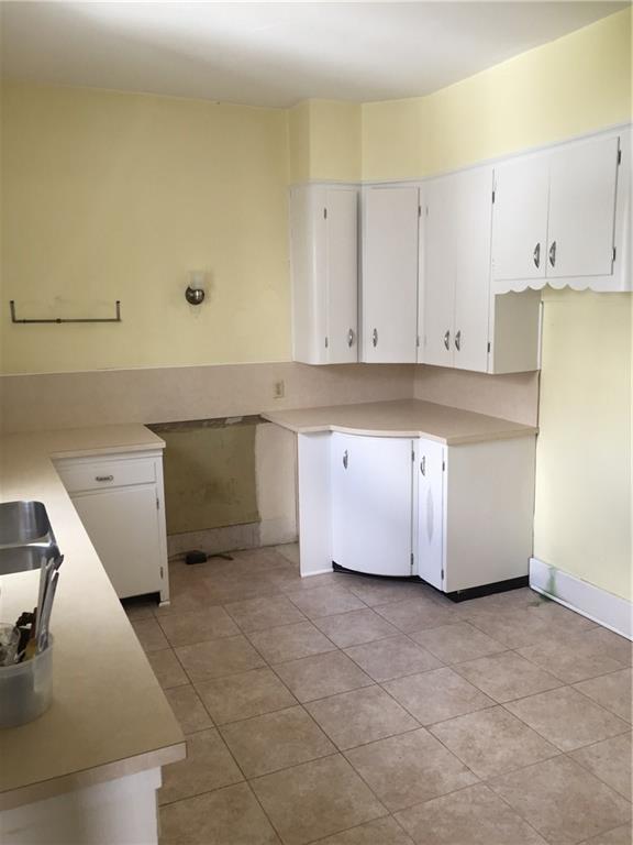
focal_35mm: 29
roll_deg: +1.6
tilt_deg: -8.3
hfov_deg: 48.2
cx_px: 316
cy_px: 422
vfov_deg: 61.7
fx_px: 707
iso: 64
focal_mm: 4.15
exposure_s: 1/30
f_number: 2.2
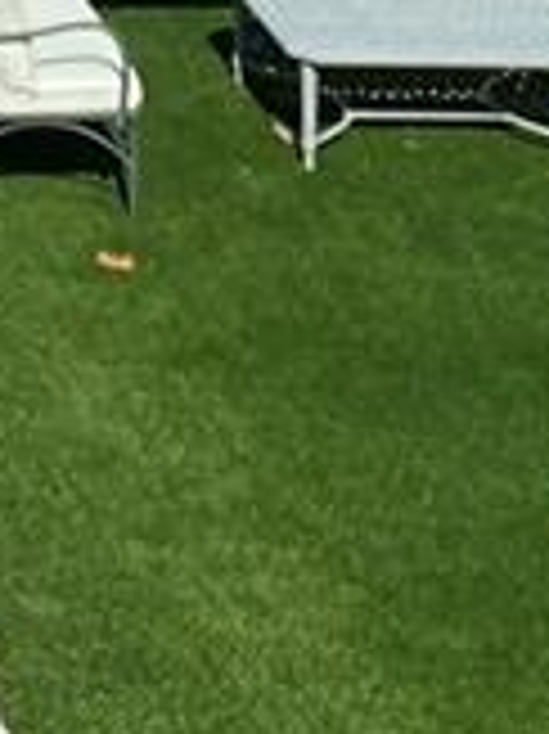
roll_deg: -1.7
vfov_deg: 8.6
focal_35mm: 192
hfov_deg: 7.1
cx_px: -958
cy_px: -1441
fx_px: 4065
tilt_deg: +1.8
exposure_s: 1/2315
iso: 32
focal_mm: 4.25
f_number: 1.8
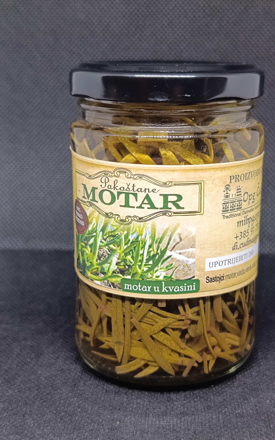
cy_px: 221
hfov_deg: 26.3
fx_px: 588
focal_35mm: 49
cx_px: 163
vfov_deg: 41.1
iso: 838
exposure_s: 1/100
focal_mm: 6.11
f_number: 1.65
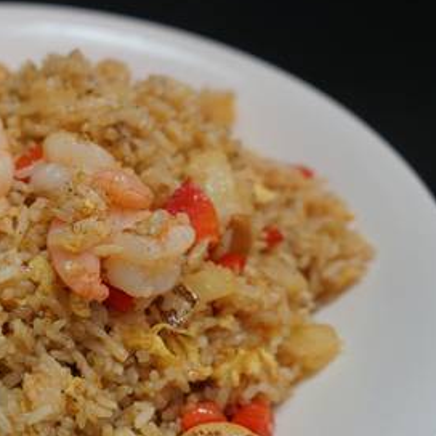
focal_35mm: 60
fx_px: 855
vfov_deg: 28.5
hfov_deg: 26.8
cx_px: -13
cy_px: 279
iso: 500
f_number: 4
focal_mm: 29
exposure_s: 1/60
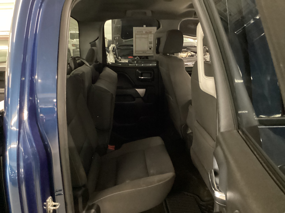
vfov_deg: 45.4
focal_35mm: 31
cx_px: 142
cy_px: 106
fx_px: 255
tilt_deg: -16.9
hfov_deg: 58.4
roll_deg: +1.4
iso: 800
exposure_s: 1/17
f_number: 2.4
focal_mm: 3.3
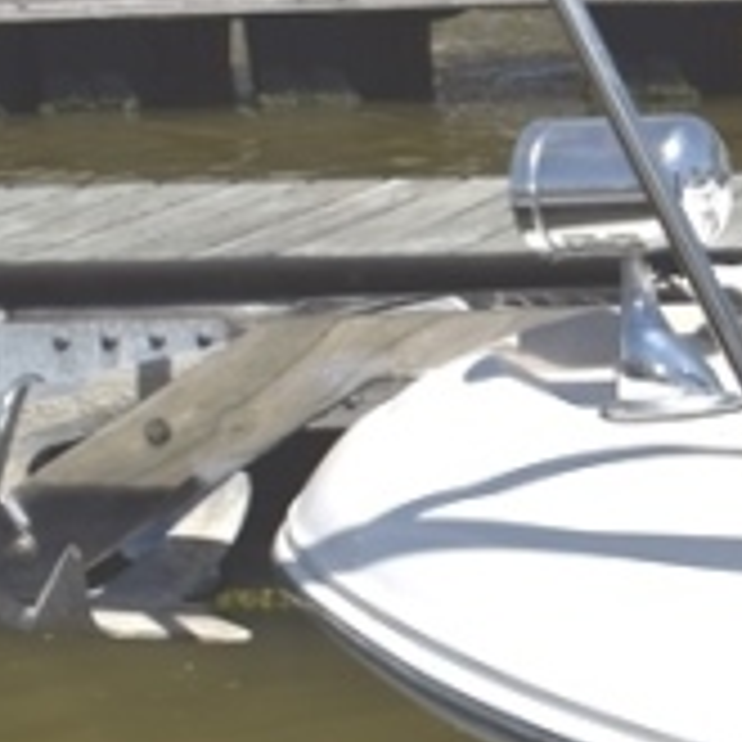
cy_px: 387
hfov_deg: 11.3
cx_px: 1502
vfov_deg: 12.6
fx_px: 3371
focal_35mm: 139
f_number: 16
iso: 100
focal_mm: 20
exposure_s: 1/200
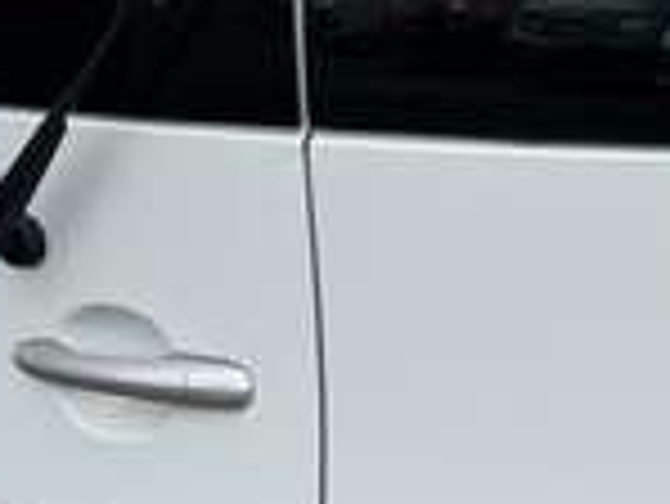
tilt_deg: -11.4
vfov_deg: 11.5
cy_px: 158
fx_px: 2499
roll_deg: +0.8
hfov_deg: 14.2
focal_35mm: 129
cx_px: 1016
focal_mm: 6.86
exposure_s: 1/154
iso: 64
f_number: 1.78
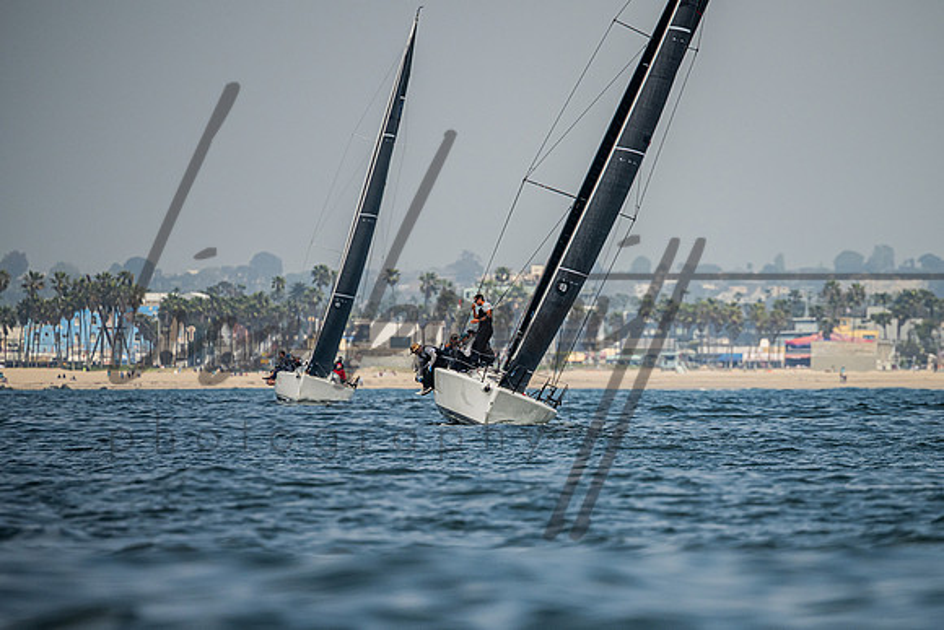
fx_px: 13388
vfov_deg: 2.7
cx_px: 543
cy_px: 363
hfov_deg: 4.0
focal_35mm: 510
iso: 400
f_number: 5.6
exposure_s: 1/4000
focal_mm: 400
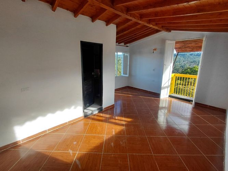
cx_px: 114
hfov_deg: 94.5
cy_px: 86
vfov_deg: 78.1
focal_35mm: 16
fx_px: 105
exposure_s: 1/207
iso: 40
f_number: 2.2
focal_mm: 1.64
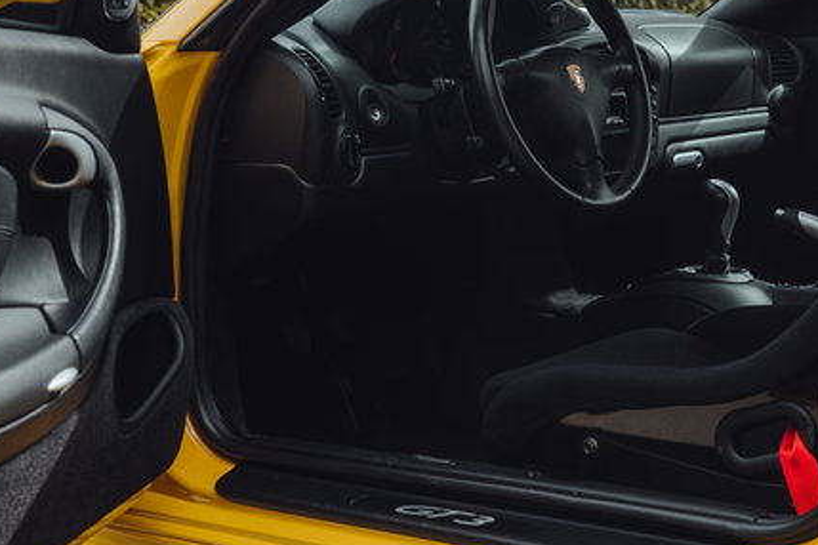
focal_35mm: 68
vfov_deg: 20.0
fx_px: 1545
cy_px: 214
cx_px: 553
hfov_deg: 29.4
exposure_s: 1/125
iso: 200
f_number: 5.6
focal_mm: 38
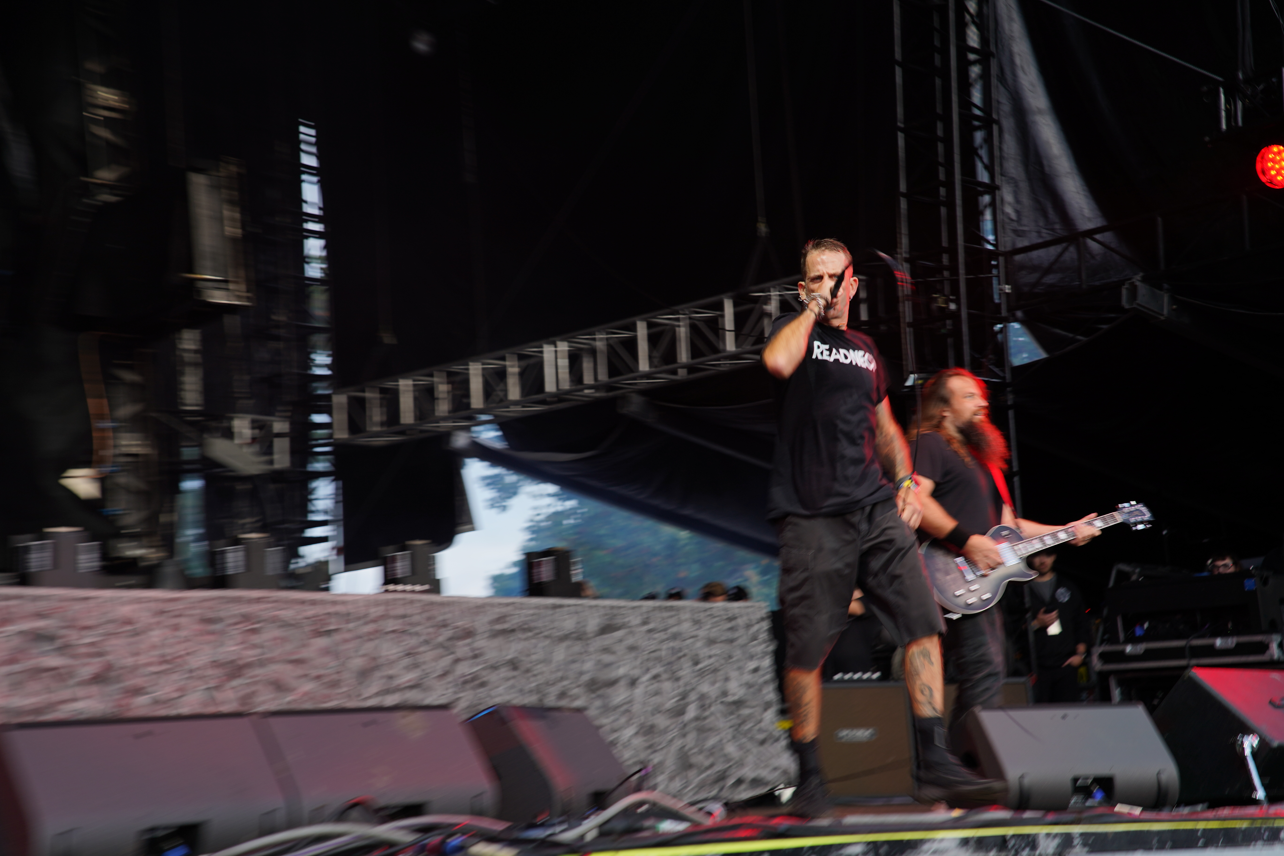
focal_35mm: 60
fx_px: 2140
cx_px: 603
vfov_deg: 22.6
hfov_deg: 33.4
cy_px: 453
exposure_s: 1/40
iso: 100
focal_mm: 55
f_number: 4.5
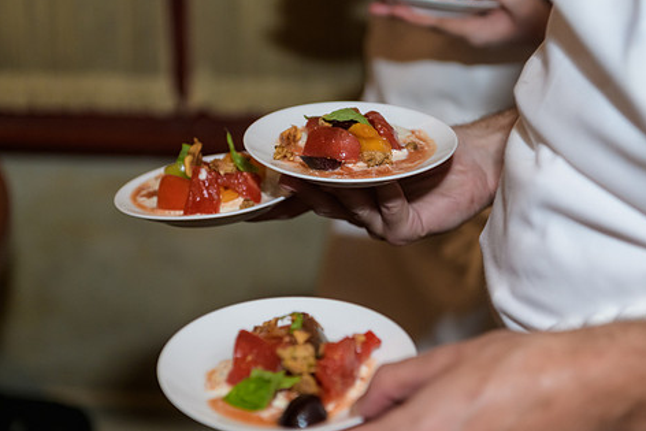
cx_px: 338
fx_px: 1544
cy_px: 248
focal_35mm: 86
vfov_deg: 15.9
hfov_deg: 23.6
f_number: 3.2
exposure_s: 1/125
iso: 1250
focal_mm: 70
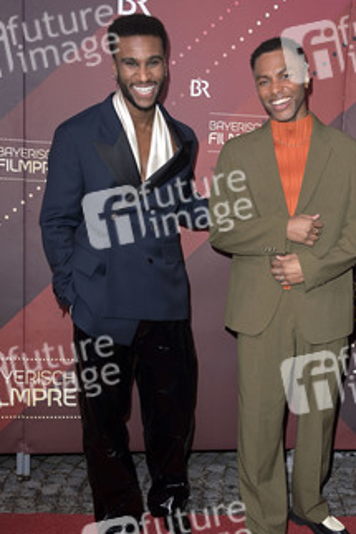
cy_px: 293
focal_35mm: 47
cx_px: 215
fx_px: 698
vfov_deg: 41.9
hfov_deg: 28.5
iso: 640
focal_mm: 38
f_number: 5.6
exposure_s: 1/250
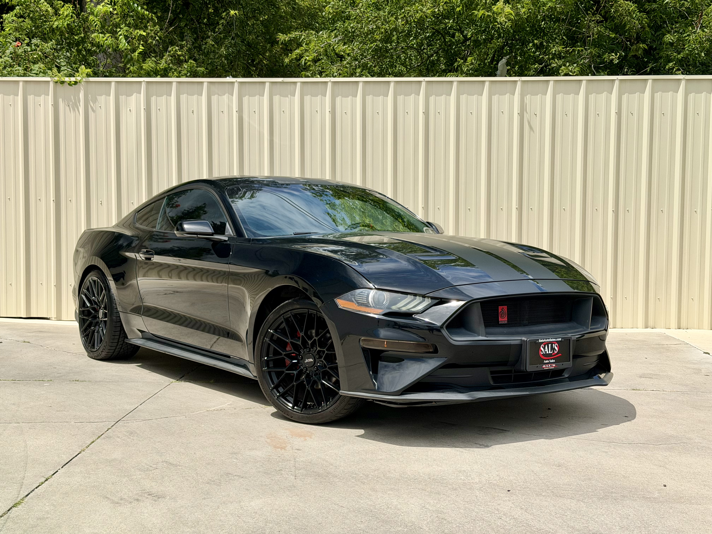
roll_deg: -0.7
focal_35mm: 48
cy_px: 267
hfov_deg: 39.7
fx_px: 987
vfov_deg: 30.3
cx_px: 356
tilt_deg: -4.7
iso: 80
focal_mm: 6.76
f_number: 1.78
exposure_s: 1/3226
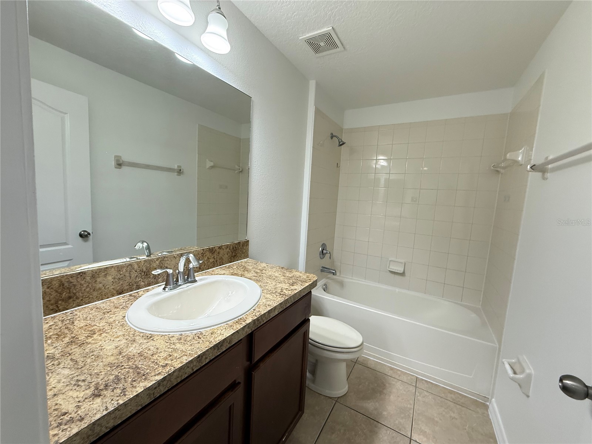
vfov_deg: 85.7
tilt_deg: -6.5
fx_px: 239
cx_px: 296
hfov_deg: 102.1
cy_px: 222
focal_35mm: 14
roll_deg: -2.6
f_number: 2.2
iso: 320
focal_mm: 2.22
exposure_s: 1/120
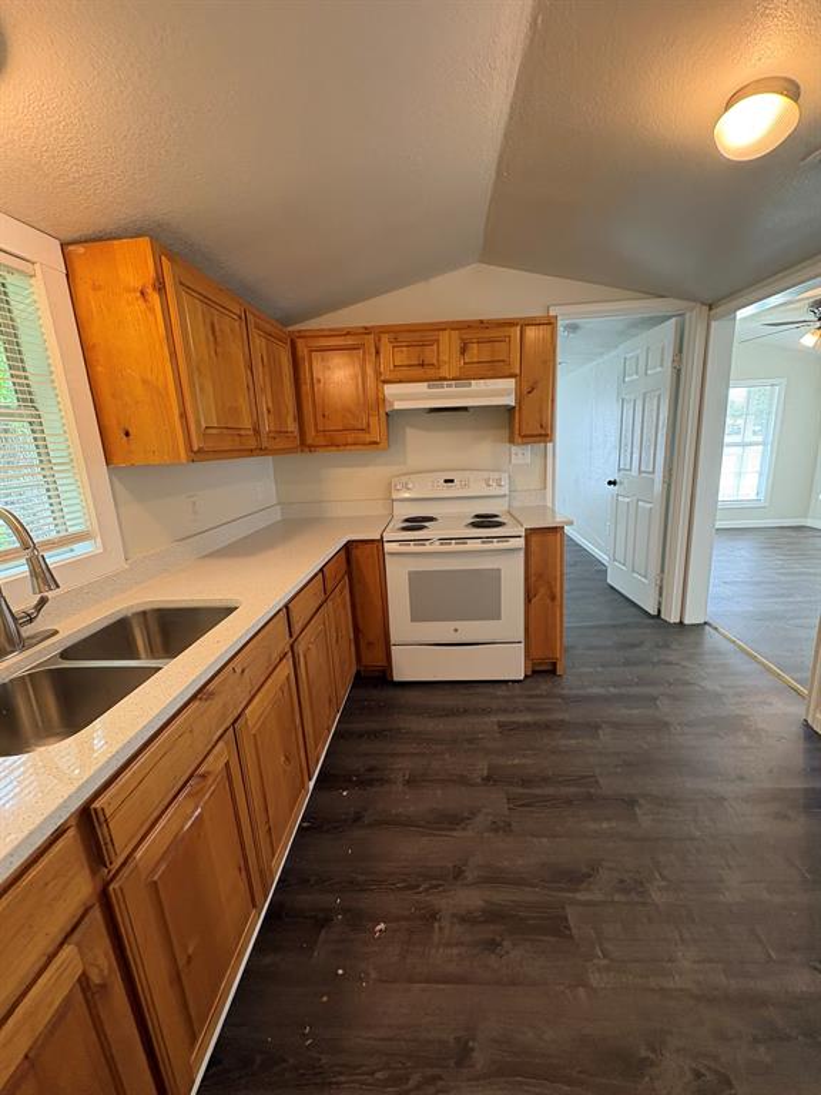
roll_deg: +4.5
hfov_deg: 85.7
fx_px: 443
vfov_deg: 102.1
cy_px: 548
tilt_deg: -11.9
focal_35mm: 14
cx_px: 410
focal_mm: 2.22
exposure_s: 1/60
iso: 250
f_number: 2.2
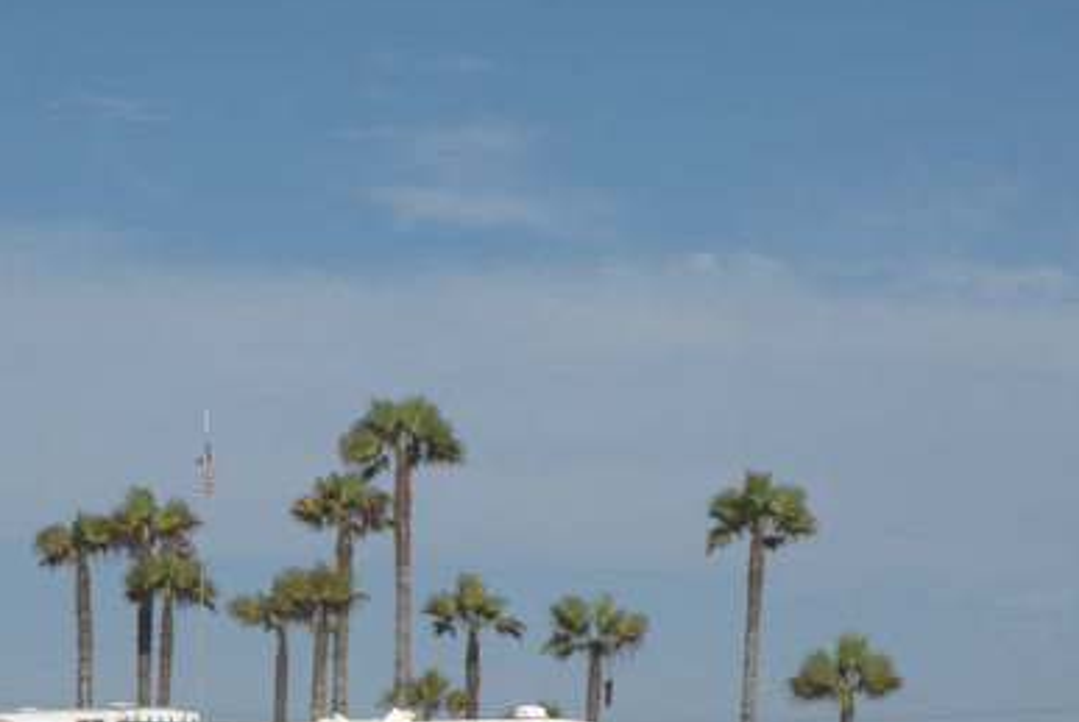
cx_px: 438
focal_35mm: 155
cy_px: 666
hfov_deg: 13.2
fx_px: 4651
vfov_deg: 8.8
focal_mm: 50
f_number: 10
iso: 100
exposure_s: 1/320
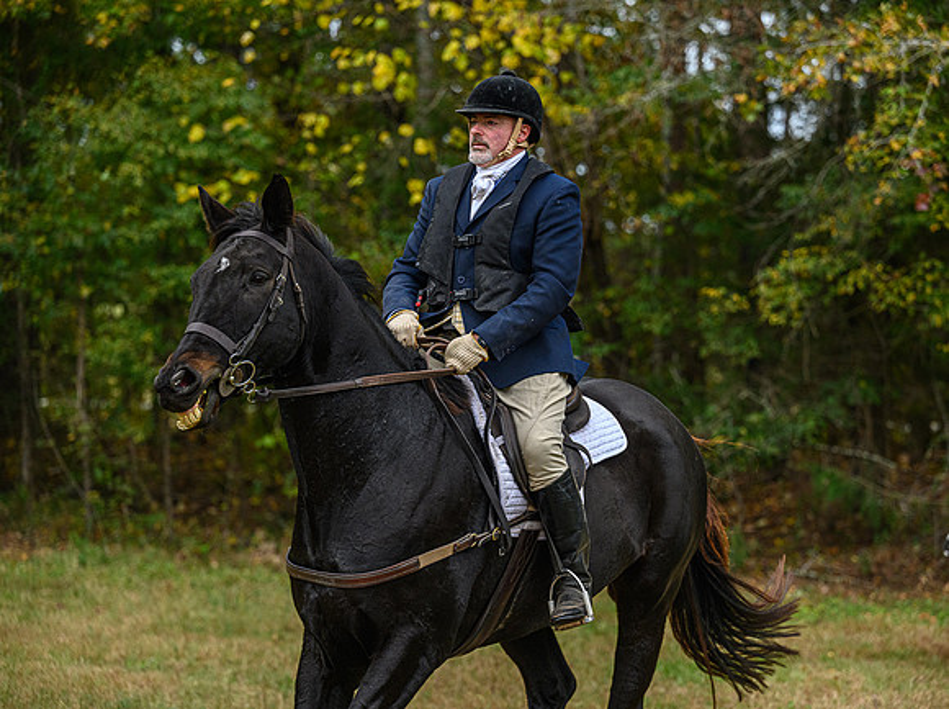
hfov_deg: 18.4
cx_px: 532
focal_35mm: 107
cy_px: 354
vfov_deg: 13.8
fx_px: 2924
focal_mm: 99
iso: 1250
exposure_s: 1/1000
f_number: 3.2
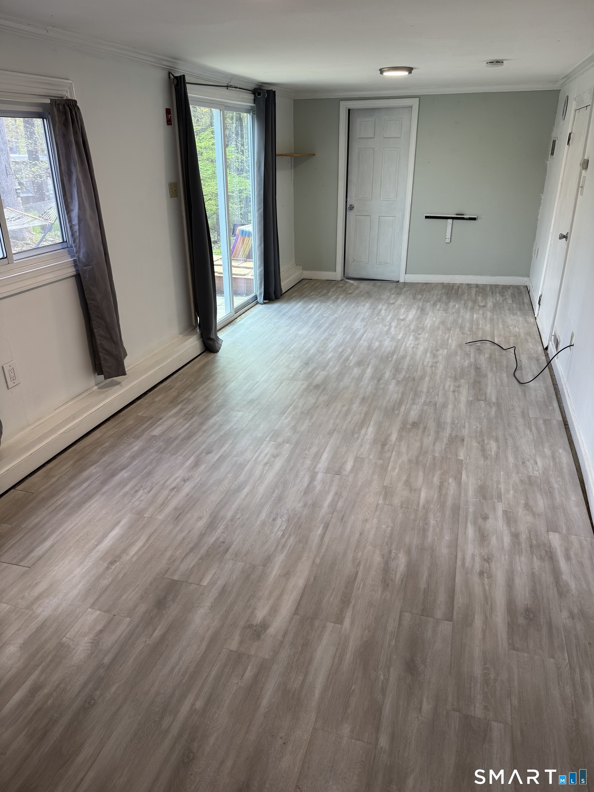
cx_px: 297
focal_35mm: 24
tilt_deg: -24.2
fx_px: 549
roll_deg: +1.6
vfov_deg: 71.6
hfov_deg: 56.8
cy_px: 396
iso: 100
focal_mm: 6.76
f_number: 1.78
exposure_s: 1/120
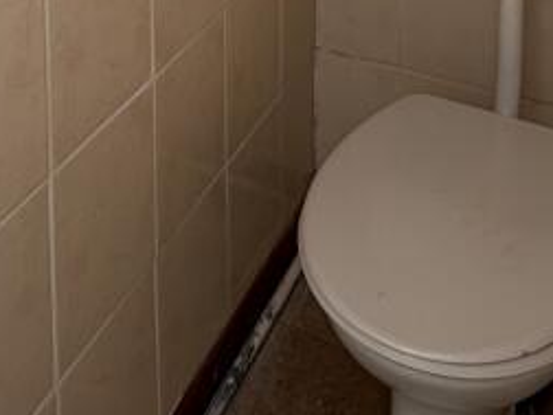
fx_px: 911
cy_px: -340
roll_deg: +0.9
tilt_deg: -5.9
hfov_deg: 33.8
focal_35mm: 57
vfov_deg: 19.2
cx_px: 255
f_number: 2.2
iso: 64
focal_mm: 2.22
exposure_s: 1/502
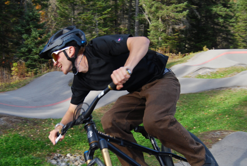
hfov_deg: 44.2
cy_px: 103
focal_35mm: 44
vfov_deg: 30.5
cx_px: 100
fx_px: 302
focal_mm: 20
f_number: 4
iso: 200
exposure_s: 1/500
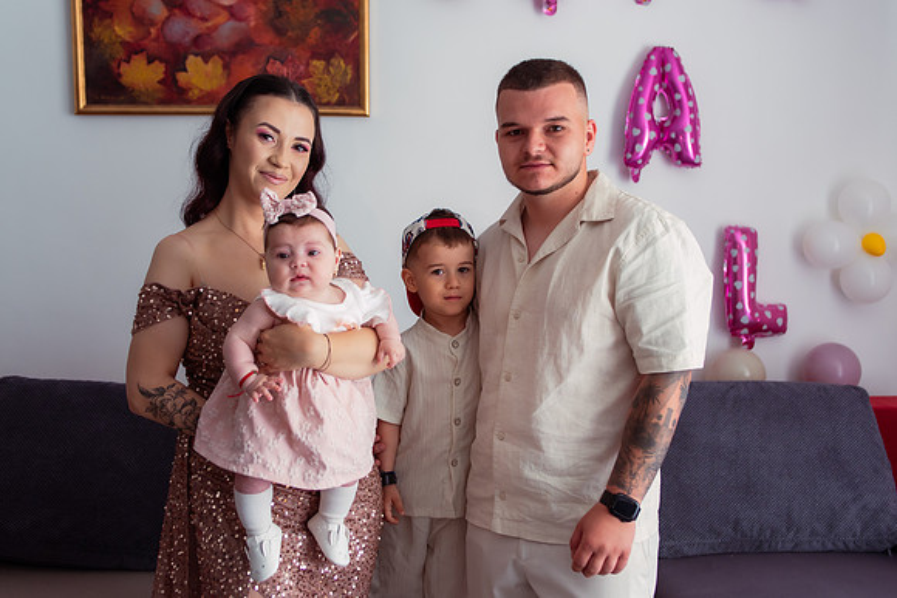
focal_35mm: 38
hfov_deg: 51.0
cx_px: 448
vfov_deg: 35.3
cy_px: 299
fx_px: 941
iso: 1250
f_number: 3.2
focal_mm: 35
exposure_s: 1/160
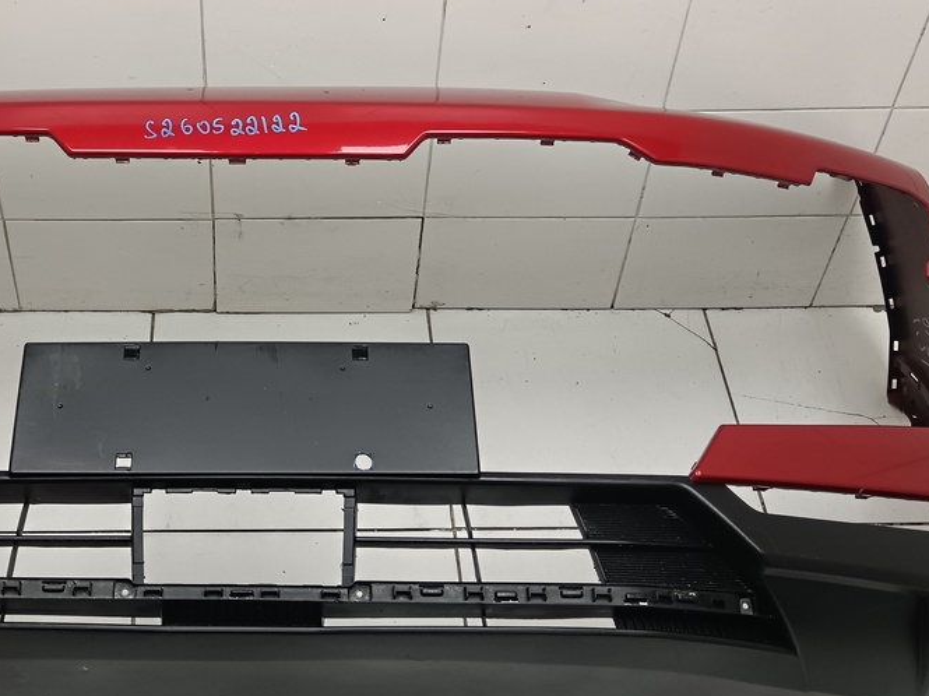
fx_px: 1395
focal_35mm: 52
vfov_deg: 27.7
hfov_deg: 36.1
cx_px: 242
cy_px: 201
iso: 378
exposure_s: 1/100
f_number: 1.9
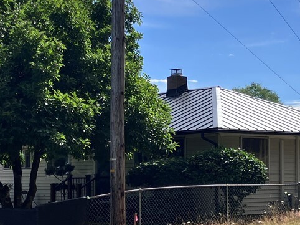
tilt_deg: +2.6
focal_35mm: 93
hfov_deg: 21.0
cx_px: 194
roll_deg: -0.7
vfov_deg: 15.9
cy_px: 135
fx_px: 806
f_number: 1.8
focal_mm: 3.99
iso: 32
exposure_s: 1/2857
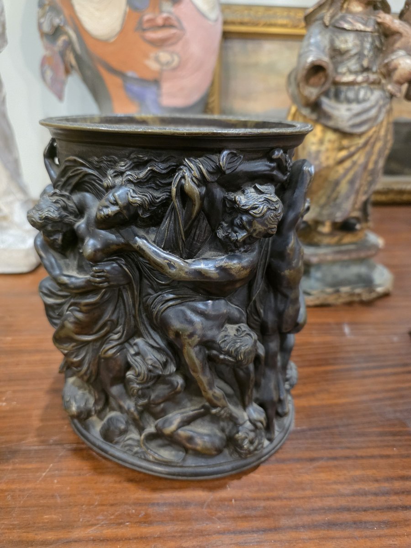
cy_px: 274
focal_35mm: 23
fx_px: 364
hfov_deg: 58.9
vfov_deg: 73.9
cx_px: 206
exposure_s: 1/100
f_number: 1.7
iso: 1600
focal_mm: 6.3
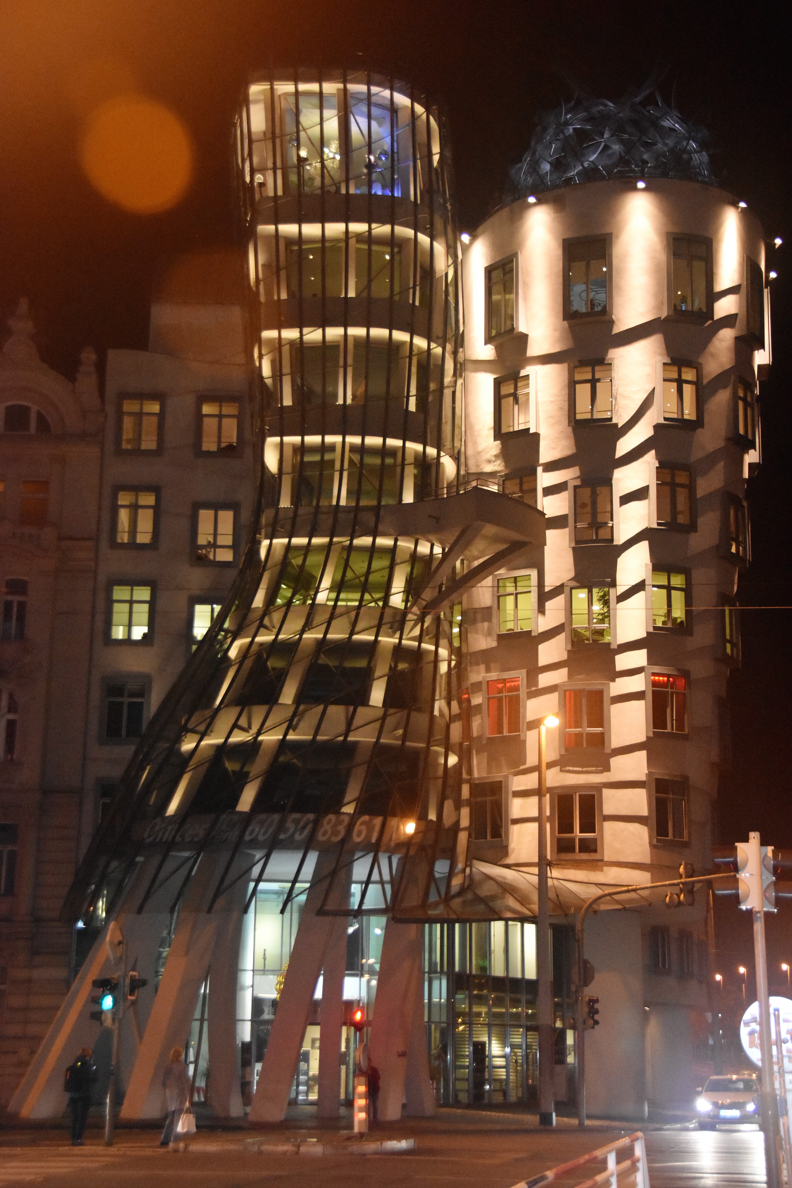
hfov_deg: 26.5
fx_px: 1683
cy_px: 594
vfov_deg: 38.9
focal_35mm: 51
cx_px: 396
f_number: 4.2
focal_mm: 34
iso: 4500
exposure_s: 1/60
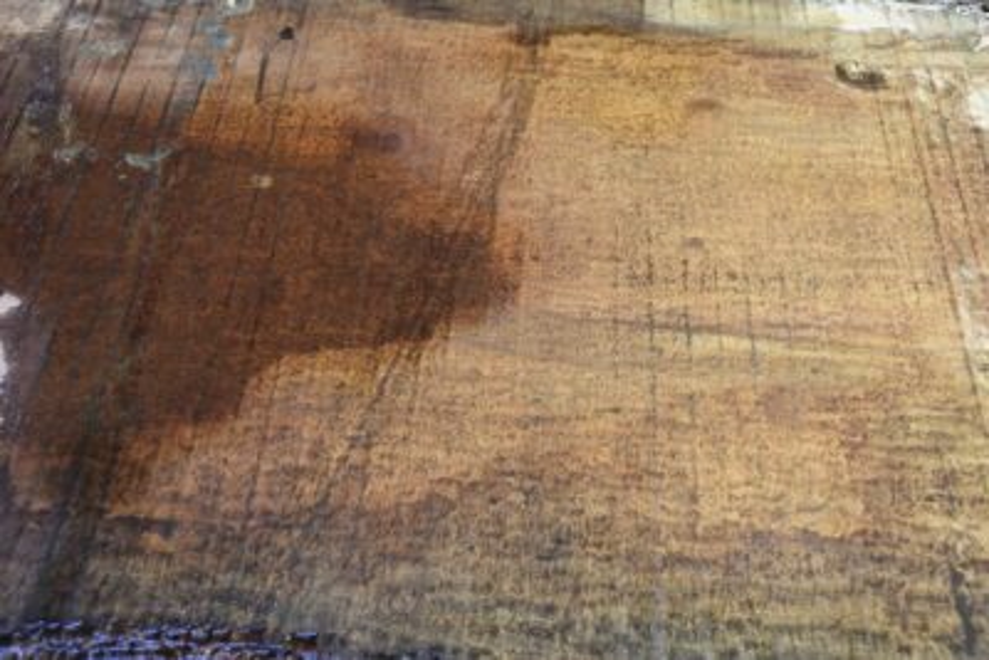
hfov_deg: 61.9
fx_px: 824
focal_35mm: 30
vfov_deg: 43.6
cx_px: 494
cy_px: 330
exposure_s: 1/60
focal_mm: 30
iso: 500
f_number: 4
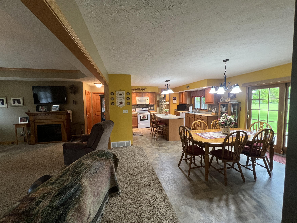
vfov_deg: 89.9
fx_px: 112
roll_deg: +0.5
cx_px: 148
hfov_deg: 106.2
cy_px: 112
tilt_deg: -5.1
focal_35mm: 13
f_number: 1.8
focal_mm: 1.57
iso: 250
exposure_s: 1/60
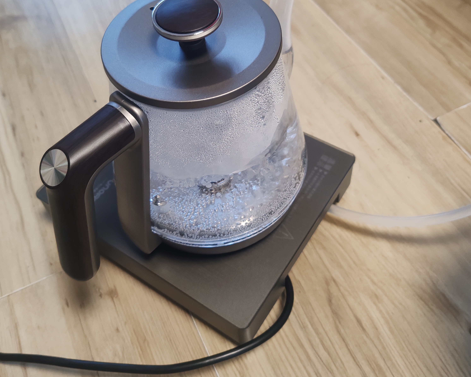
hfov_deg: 50.3
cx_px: 236
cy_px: 150
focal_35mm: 36
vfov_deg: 41.0
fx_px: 502
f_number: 1.9
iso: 2000
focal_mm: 6.12
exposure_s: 1/100
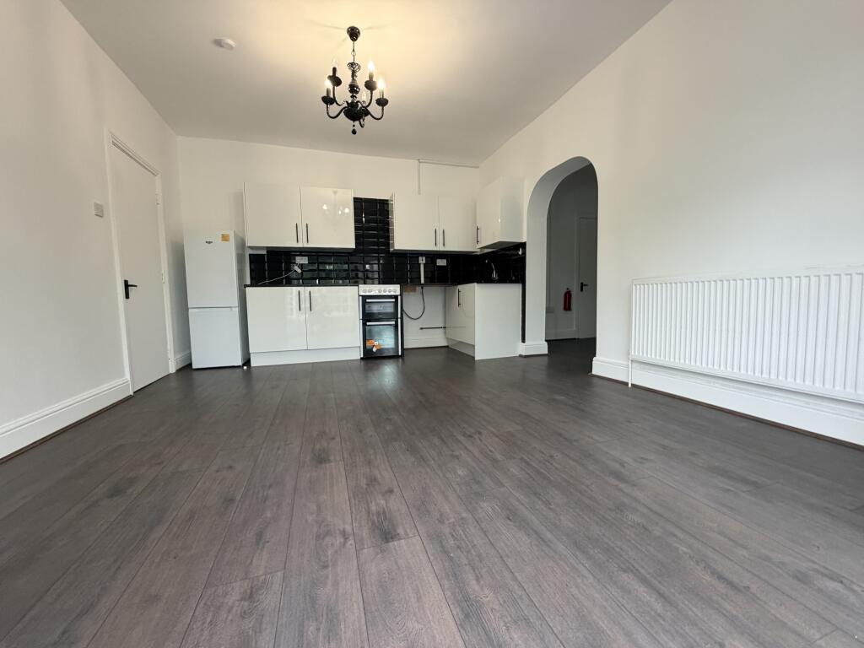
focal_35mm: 14
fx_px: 349
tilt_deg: -3.9
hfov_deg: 102.1
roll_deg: +1.4
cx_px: 432
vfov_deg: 85.7
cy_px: 324
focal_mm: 2.22
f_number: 2.2
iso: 200
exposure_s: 1/50
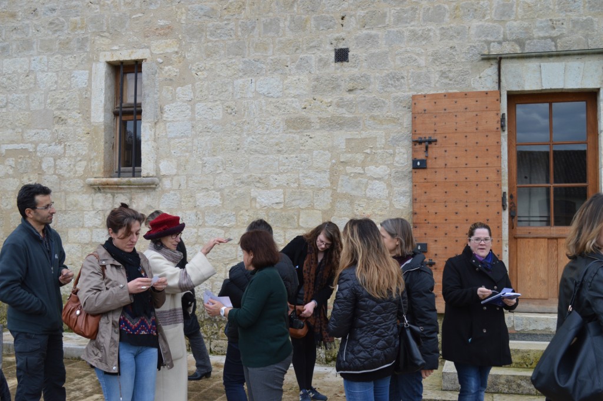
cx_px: 302
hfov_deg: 48.0
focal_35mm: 40
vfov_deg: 33.0
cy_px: 200
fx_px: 678
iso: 110
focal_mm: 27
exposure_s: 1/125
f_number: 5.6
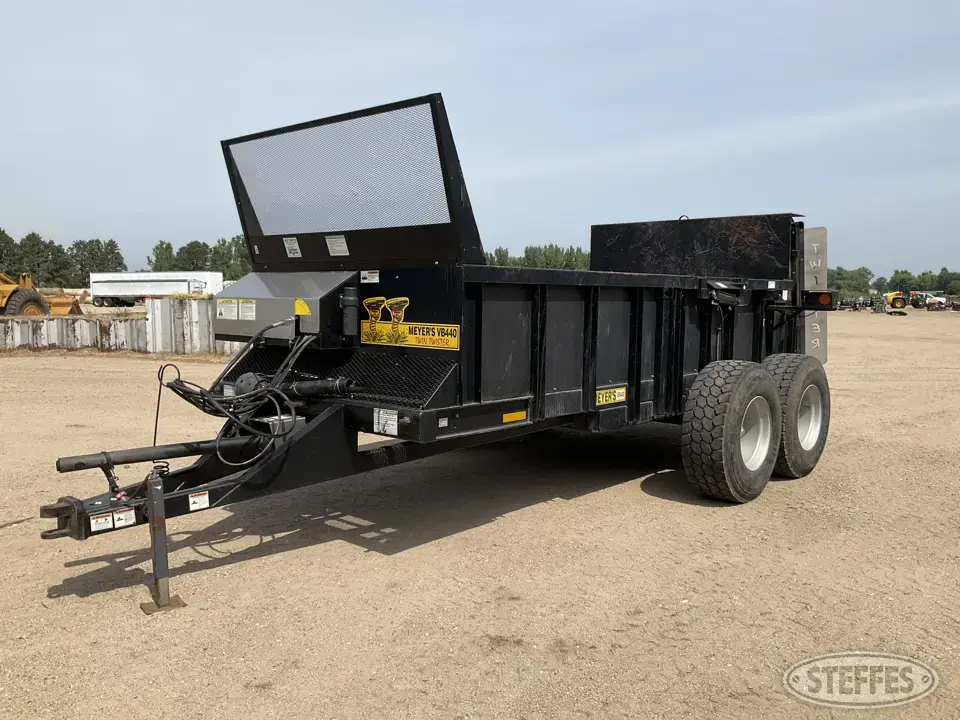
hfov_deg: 61.7
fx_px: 804
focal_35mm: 29
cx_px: 480
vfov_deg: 48.2
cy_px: 360
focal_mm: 3
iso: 25
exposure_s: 1/2538
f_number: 1.8
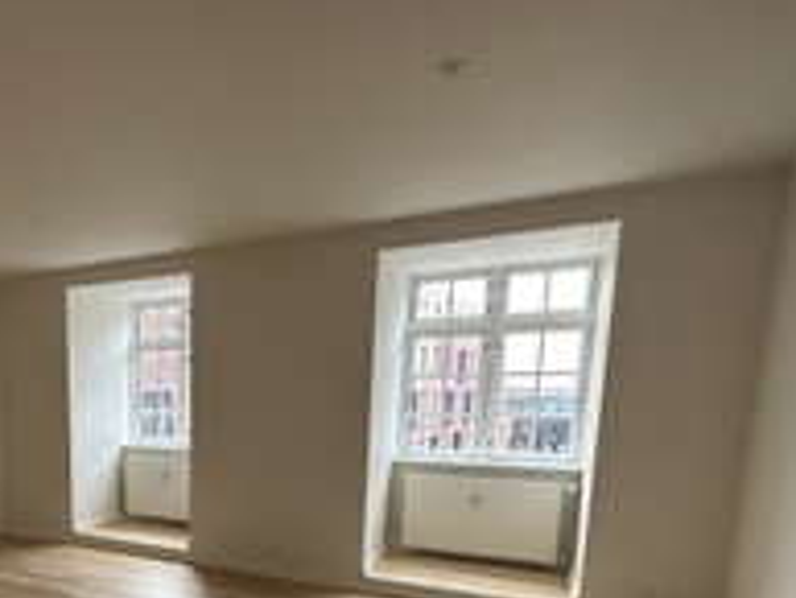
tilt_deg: -8.7
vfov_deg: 48.0
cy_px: 495
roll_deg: +0.2
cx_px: 138
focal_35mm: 27
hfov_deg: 59.2
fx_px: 621
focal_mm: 2.22
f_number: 2.2
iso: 160
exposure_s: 1/50
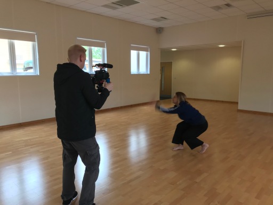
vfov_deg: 49.7
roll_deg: +0.0
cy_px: 102
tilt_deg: -9.1
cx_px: 136
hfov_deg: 63.4
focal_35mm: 28
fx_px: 221
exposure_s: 1/50
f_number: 1.8
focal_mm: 3.99
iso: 32
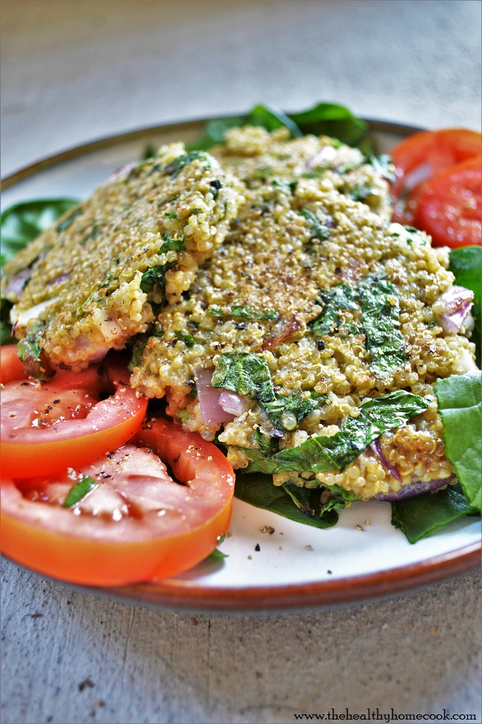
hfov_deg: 36.8
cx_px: 241
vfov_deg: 53.2
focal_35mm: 36
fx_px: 724
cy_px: 362
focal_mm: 24
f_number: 4
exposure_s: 1/15
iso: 400
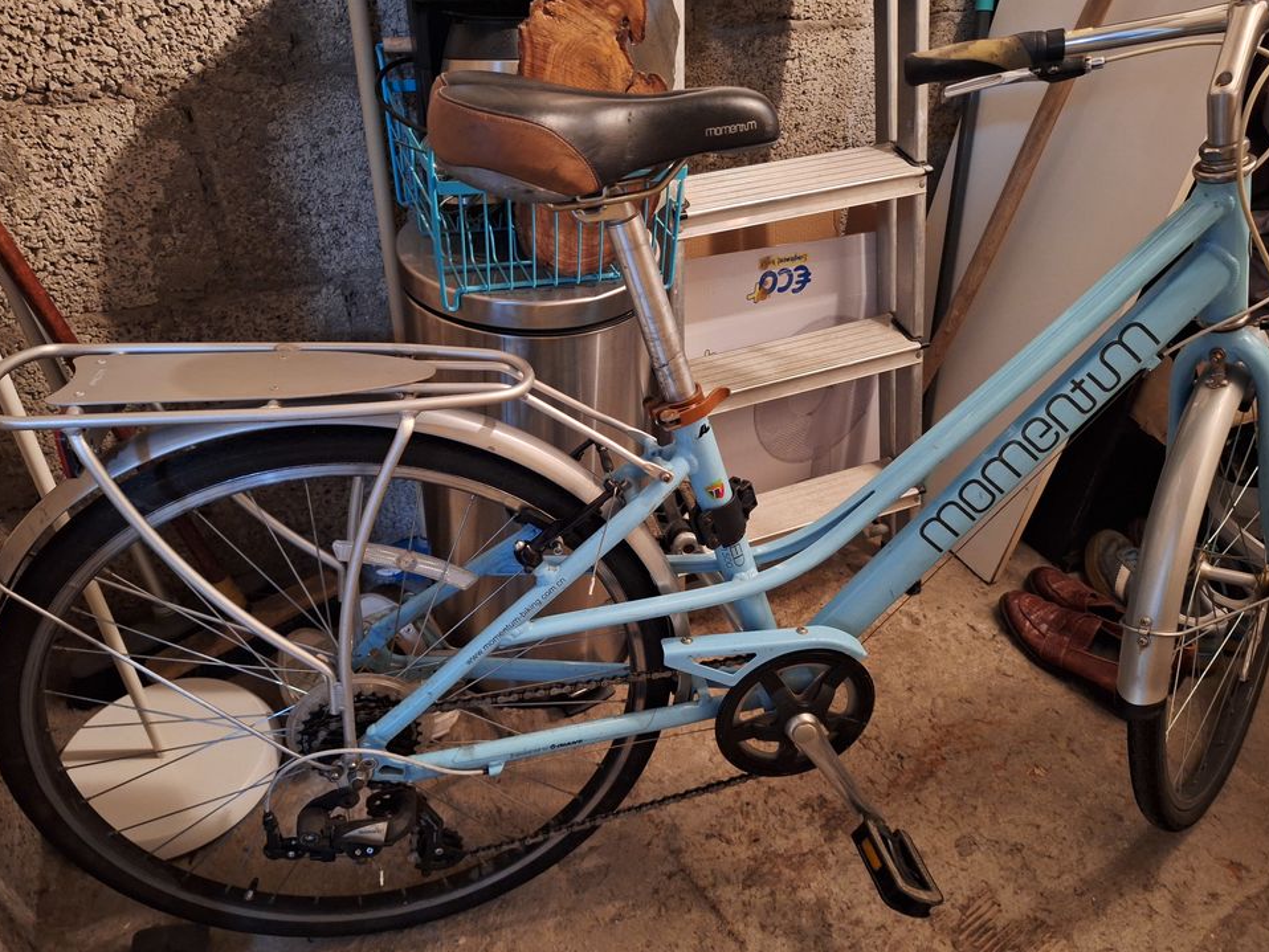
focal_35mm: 24
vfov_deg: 56.8
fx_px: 880
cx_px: 654
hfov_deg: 71.6
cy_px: 474
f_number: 1.8
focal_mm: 5.54
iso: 640
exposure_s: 1/20
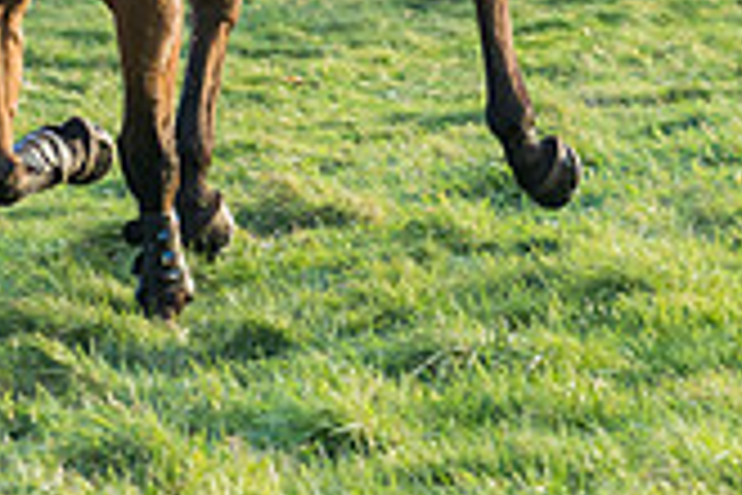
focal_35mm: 430
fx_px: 8862
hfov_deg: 4.8
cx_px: -93
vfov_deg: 3.2
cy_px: -289
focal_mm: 92
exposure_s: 1/1000
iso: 800
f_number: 4
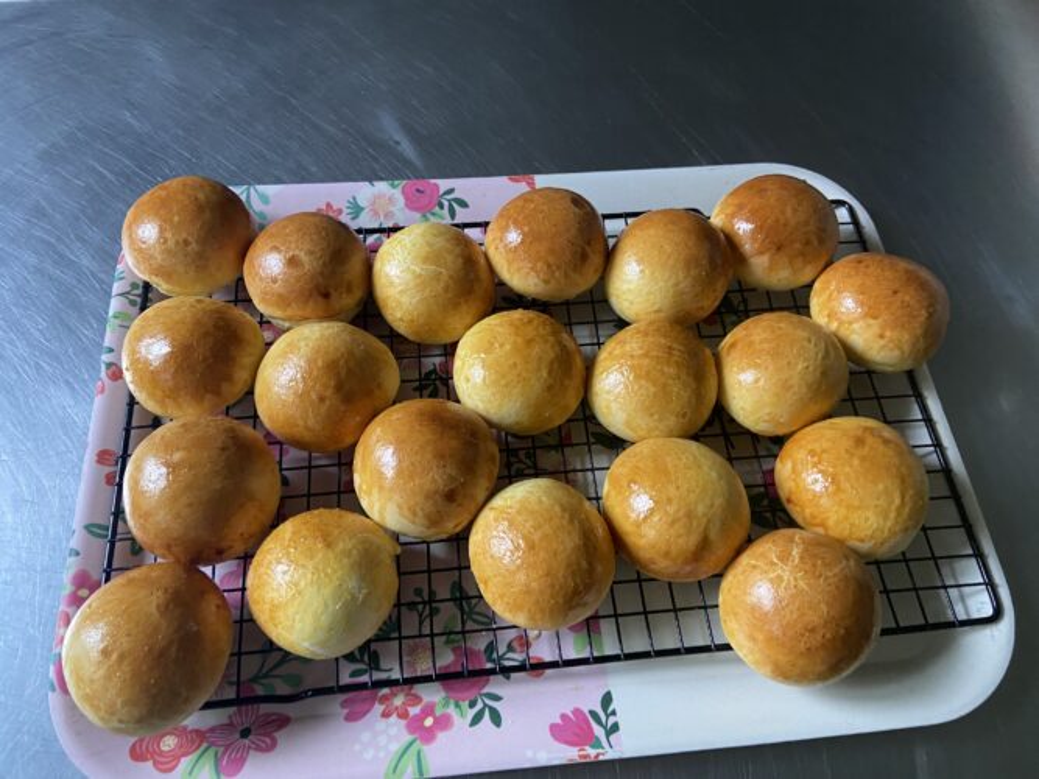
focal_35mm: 26
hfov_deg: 67.3
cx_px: 520
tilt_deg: -64.5
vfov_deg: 53.0
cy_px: 390
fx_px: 780
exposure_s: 1/60
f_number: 1.8
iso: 250
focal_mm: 4.25
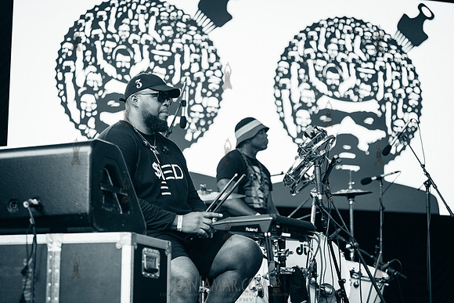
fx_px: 1009
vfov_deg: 17.1
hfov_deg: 25.4
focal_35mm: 80
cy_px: 152
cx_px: 227
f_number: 2.8
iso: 1250
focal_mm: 80
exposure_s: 1/1000
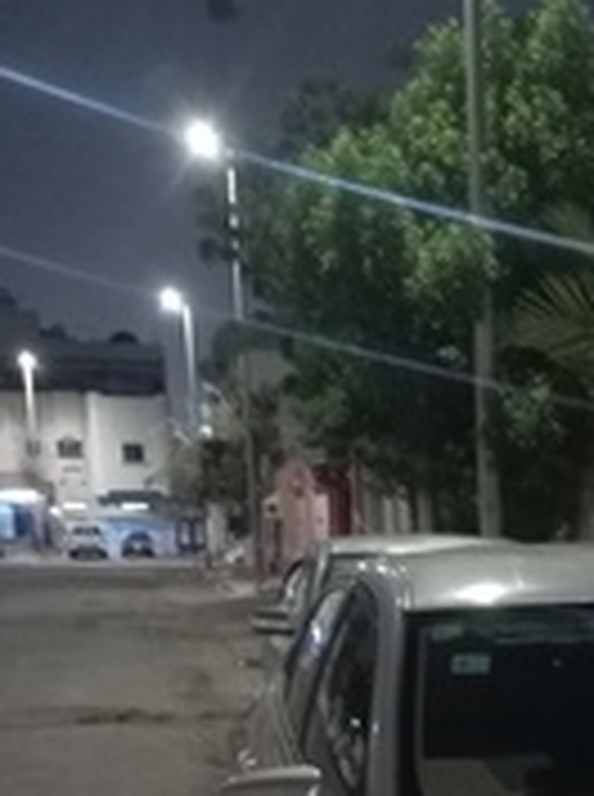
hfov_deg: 19.4
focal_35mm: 70
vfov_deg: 24.9
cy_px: 976
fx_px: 1607
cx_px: 758
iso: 7350
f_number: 1.8
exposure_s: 1/12.5
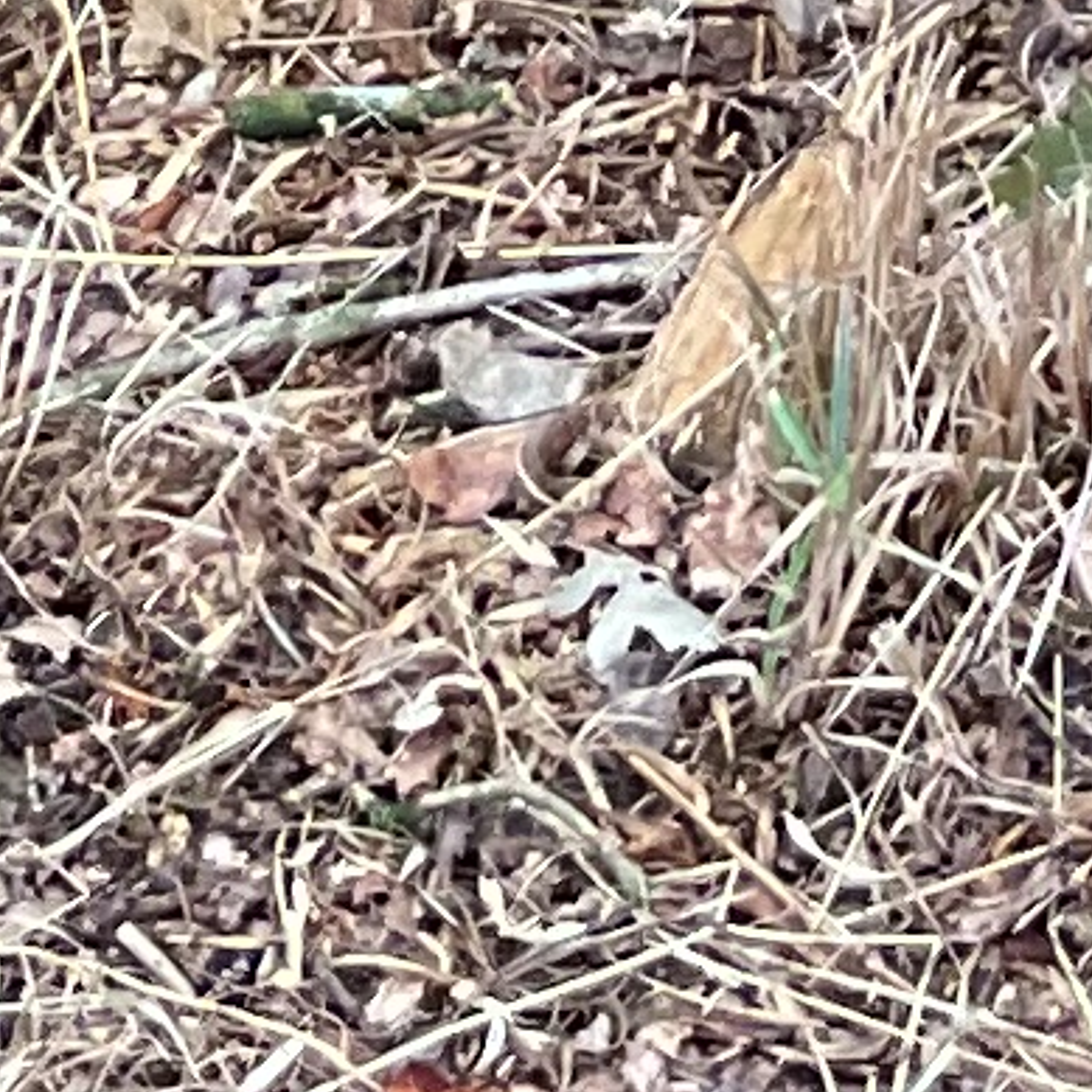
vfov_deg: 6.0
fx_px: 9494
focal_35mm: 266
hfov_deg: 6.3
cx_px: 2448
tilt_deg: -15.8
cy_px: -2330
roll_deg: +2.5
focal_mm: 3
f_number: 1.8
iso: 20
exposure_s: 1/120
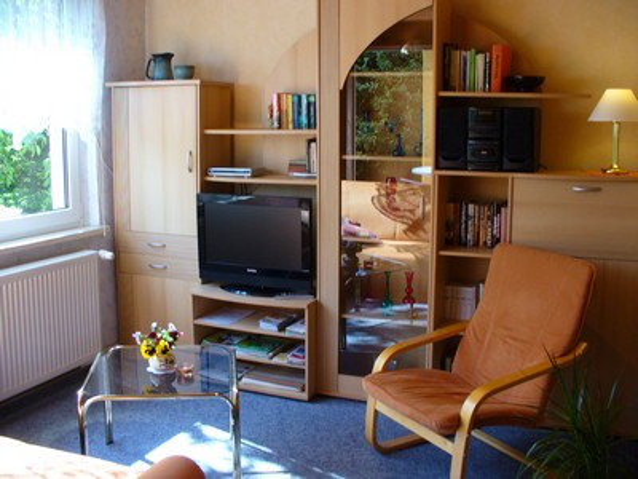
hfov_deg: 50.1
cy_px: 240
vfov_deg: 38.7
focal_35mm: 37
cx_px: 319
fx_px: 682
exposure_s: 1/60
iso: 100
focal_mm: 6.1
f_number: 2.8
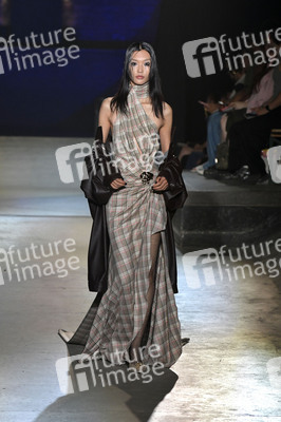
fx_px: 2674
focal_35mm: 228
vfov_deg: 9.0
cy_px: 211
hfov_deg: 6.0
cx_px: 140
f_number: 7.1
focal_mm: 190
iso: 2500
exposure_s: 1/400
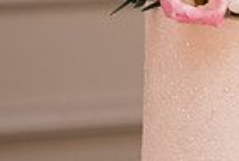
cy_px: -68
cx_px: 282
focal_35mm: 256
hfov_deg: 8.0
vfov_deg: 5.4
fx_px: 1703
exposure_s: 1/160
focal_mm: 62
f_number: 3.5
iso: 800
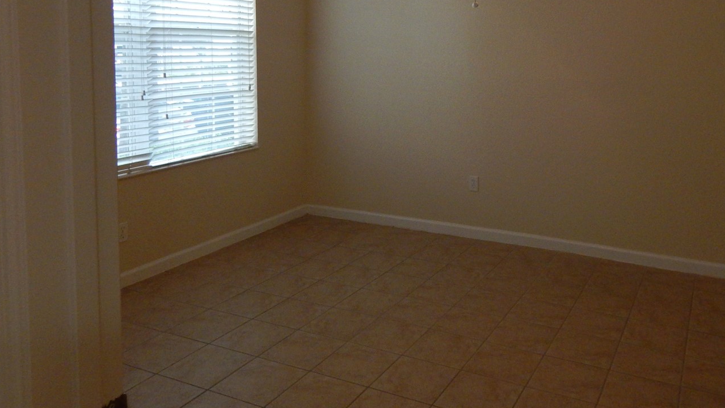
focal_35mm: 30
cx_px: 437
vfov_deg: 37.9
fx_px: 577
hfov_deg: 63.7
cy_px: 97
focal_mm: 4
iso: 125
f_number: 3
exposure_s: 1/30
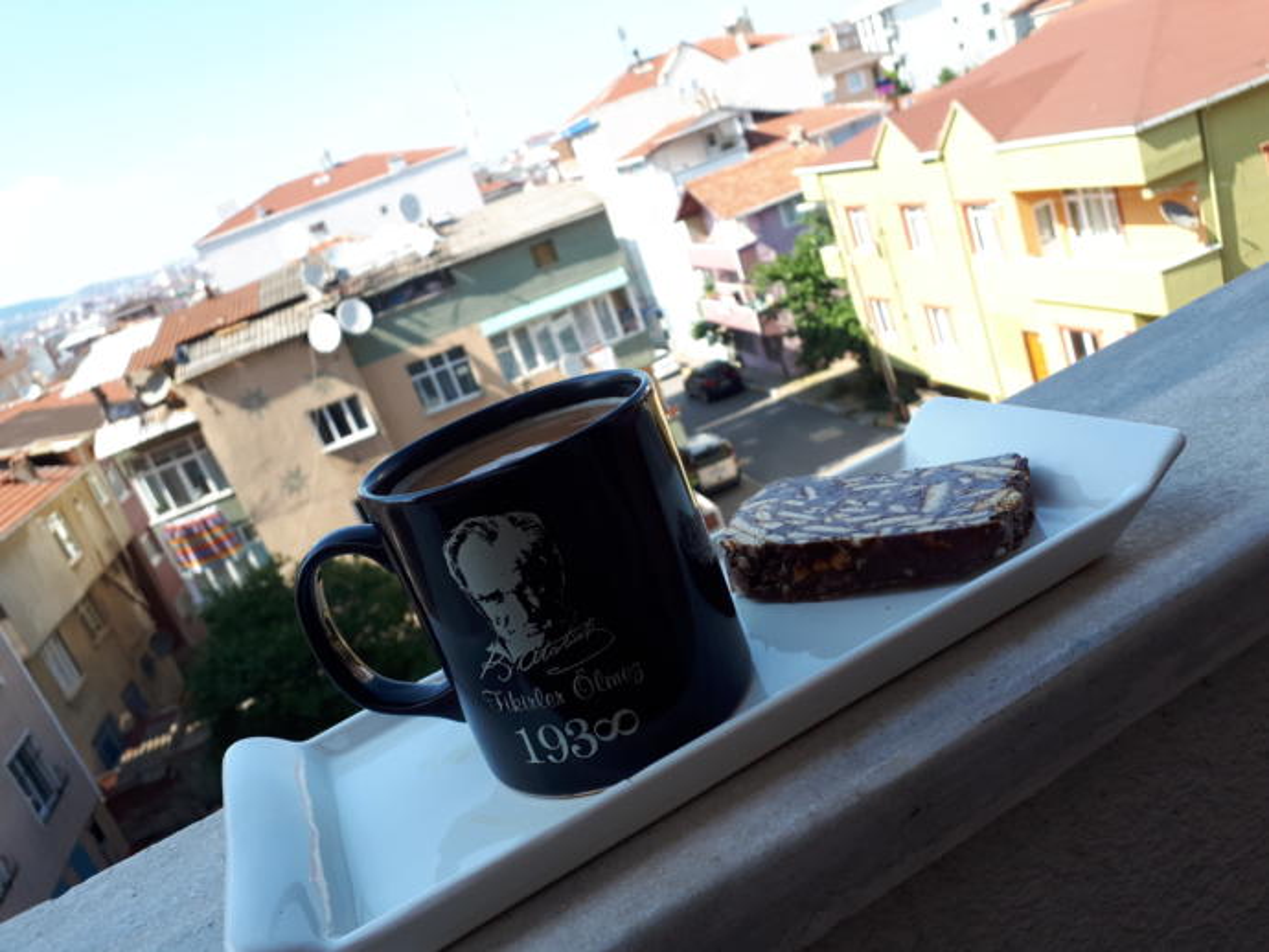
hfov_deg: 65.3
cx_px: 634
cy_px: 476
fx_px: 990
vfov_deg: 51.4
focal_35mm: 27
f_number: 1.9
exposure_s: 1/488
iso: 40
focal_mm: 3.6
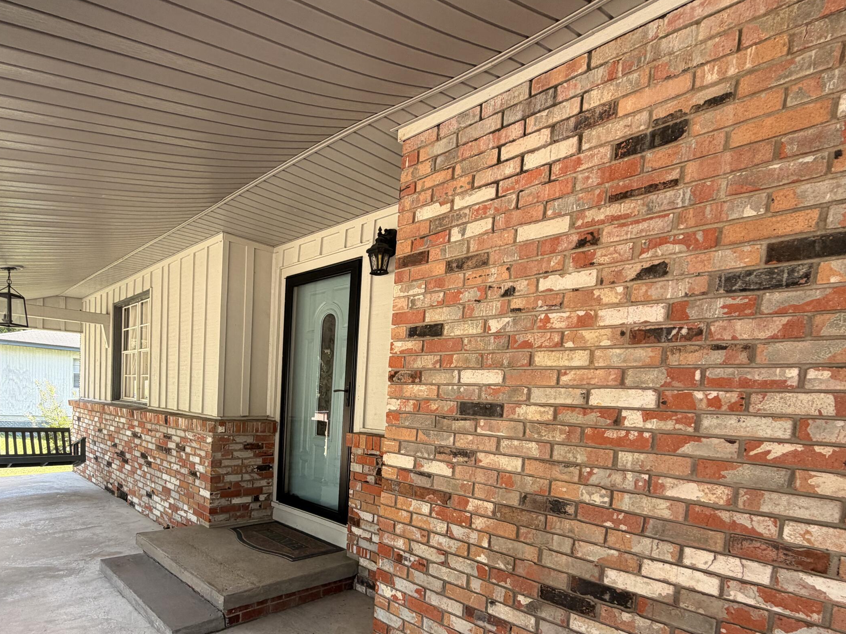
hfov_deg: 80.0
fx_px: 489
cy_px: 430
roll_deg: -1.4
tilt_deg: -5.0
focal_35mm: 20
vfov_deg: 64.0
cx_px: 309
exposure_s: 1/168
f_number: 2.2
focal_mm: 2.22
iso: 64
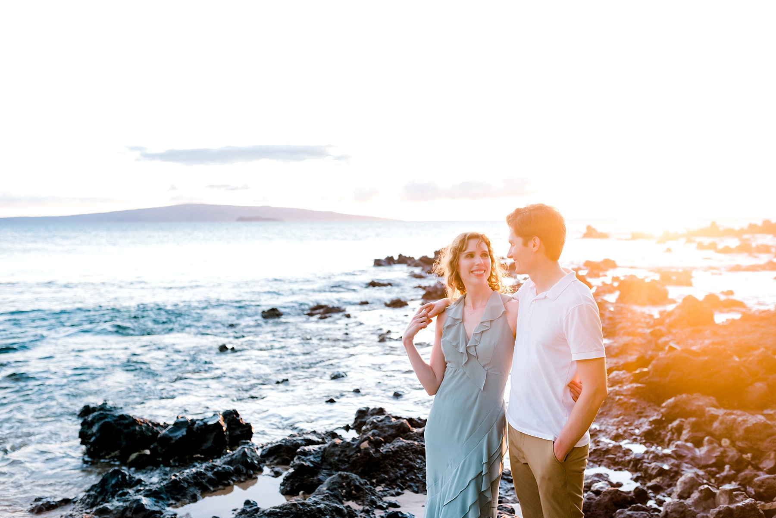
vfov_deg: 37.9
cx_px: 388
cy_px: 259
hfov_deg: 54.4
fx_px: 755
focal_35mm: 35
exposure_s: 1/320
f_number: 2.8
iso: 320
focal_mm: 35
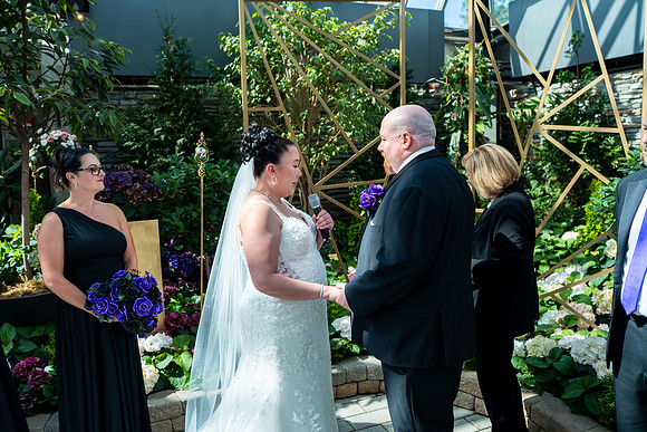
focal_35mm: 28
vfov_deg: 46.4
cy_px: 216
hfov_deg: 65.5
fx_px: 503
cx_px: 324
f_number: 2.8
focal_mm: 28
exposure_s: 1/500
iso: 125
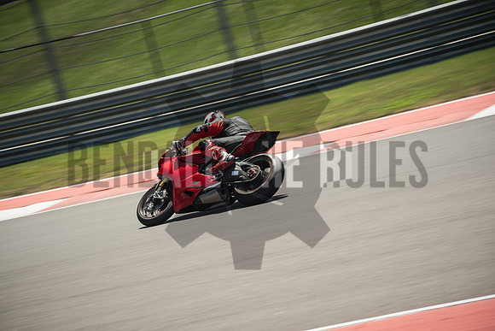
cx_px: 248
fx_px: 2737
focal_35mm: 199
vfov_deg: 6.9
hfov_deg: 10.3
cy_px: 166
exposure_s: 1/200
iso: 125
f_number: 6.4
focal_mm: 132.9
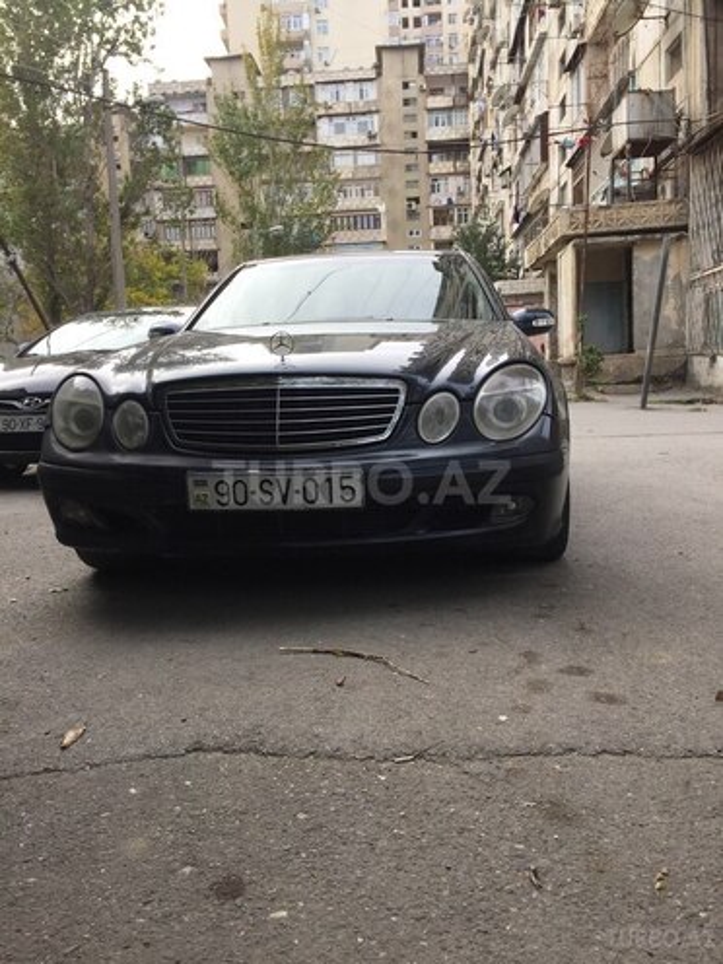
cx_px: 362
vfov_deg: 61.7
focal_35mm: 29
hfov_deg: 48.2
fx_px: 808
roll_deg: +3.3
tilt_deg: -6.6
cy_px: 482
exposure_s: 1/408
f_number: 2.2
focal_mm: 4.15
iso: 32
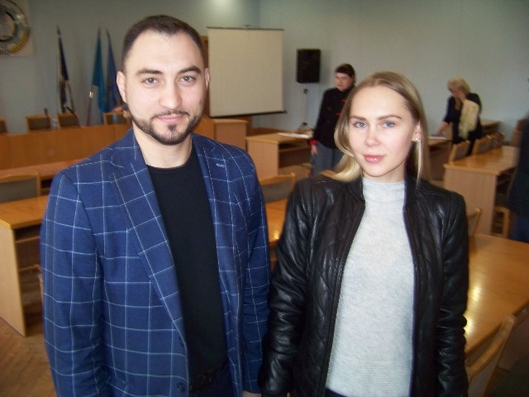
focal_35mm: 36
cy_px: 198
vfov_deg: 39.7
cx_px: 264
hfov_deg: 51.4
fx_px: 550
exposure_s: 1/30
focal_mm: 5.85
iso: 200
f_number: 2.8
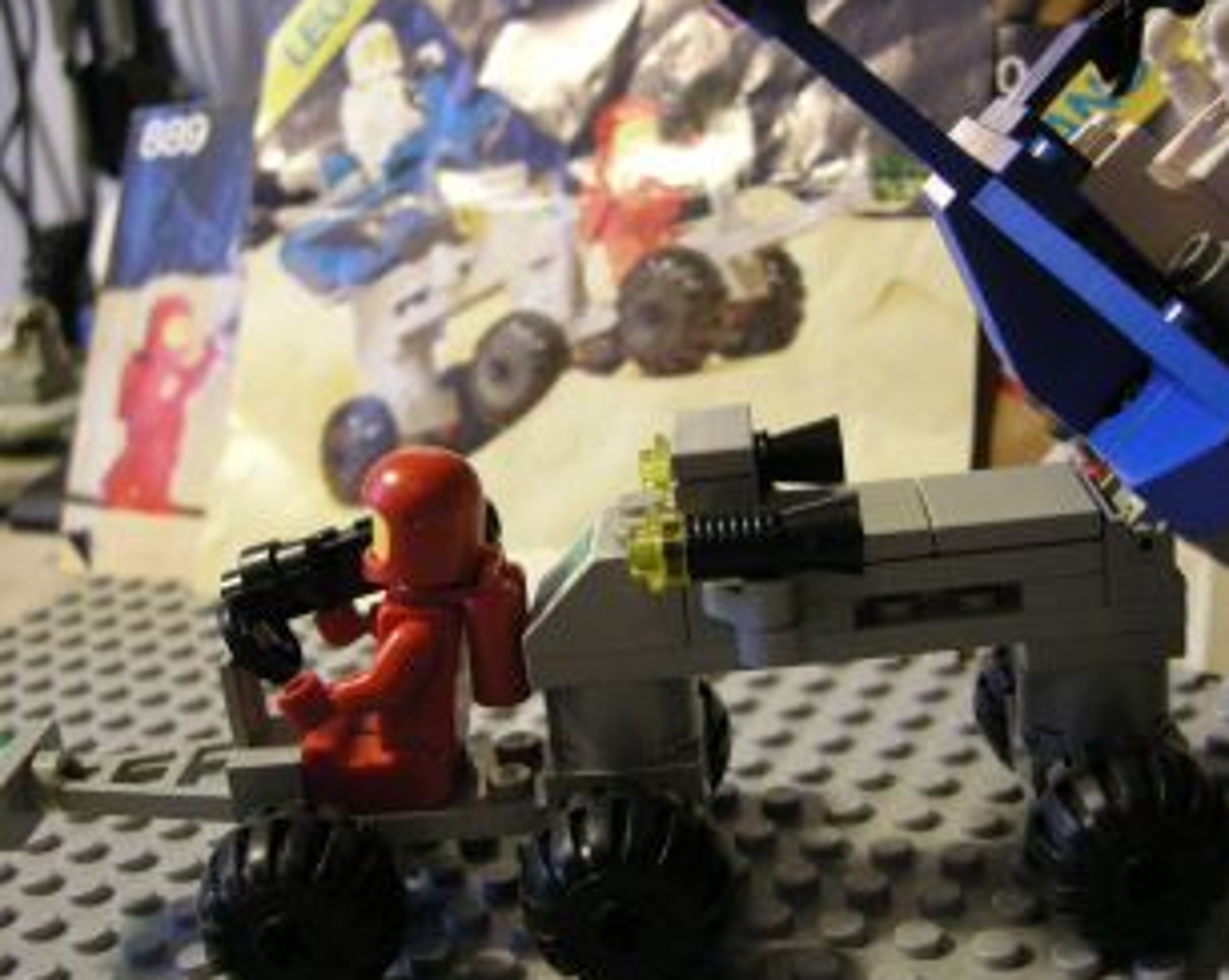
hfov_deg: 40.2
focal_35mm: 46
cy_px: 502
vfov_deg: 32.7
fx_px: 1671
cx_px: 735
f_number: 2.7
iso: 400
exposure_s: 1/29.2
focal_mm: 7.5
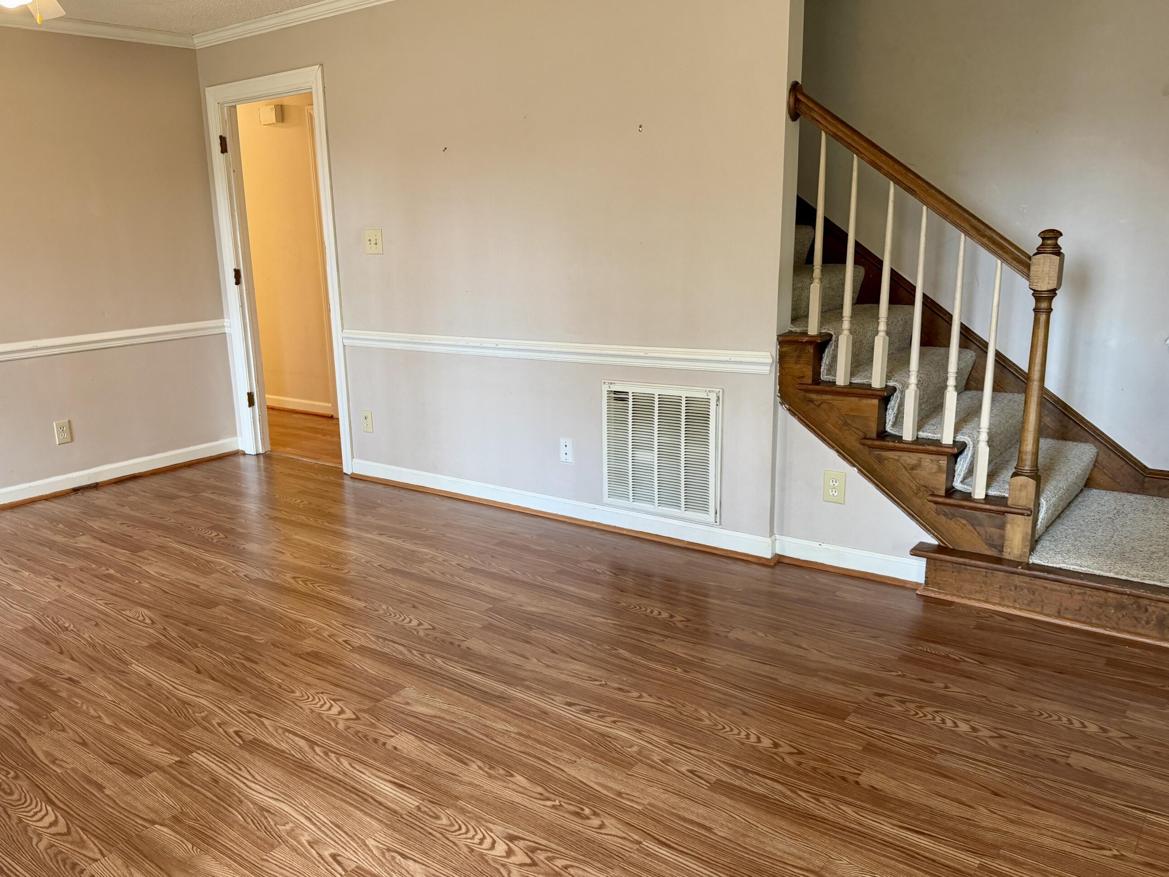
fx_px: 946
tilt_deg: -13.3
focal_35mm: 28
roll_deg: +2.1
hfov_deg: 63.1
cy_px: 461
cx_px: 488
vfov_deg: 49.7
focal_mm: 6.76
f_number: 1.78
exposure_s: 1/75
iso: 200
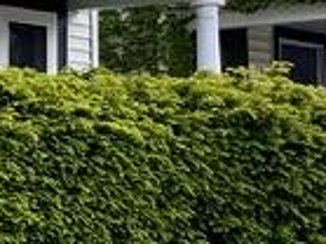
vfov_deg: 14.3
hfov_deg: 14.8
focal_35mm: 103
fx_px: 969
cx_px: -371
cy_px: 75
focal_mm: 2.22
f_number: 2.2
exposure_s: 1/373
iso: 40
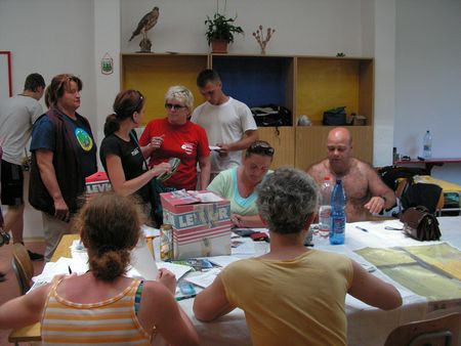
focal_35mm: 36
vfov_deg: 39.7
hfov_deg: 51.3
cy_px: 173
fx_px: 480
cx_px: 230
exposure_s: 1/50
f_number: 3.2
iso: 100
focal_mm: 6
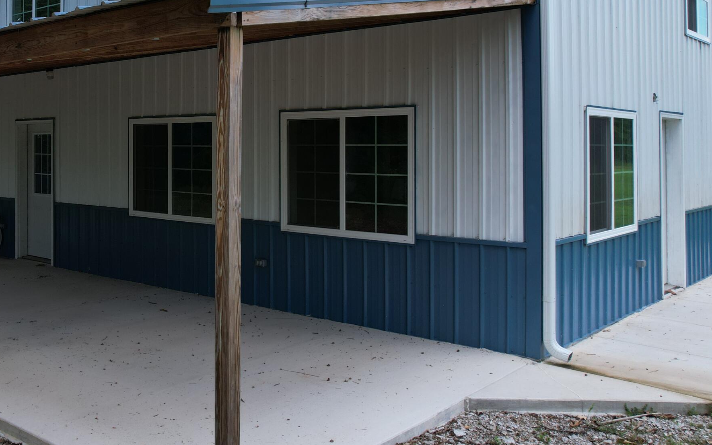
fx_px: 737
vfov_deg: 33.3
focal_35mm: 38
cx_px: 180
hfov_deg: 49.5
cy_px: 149
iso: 100
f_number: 2.8
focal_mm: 8.38
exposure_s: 1/640
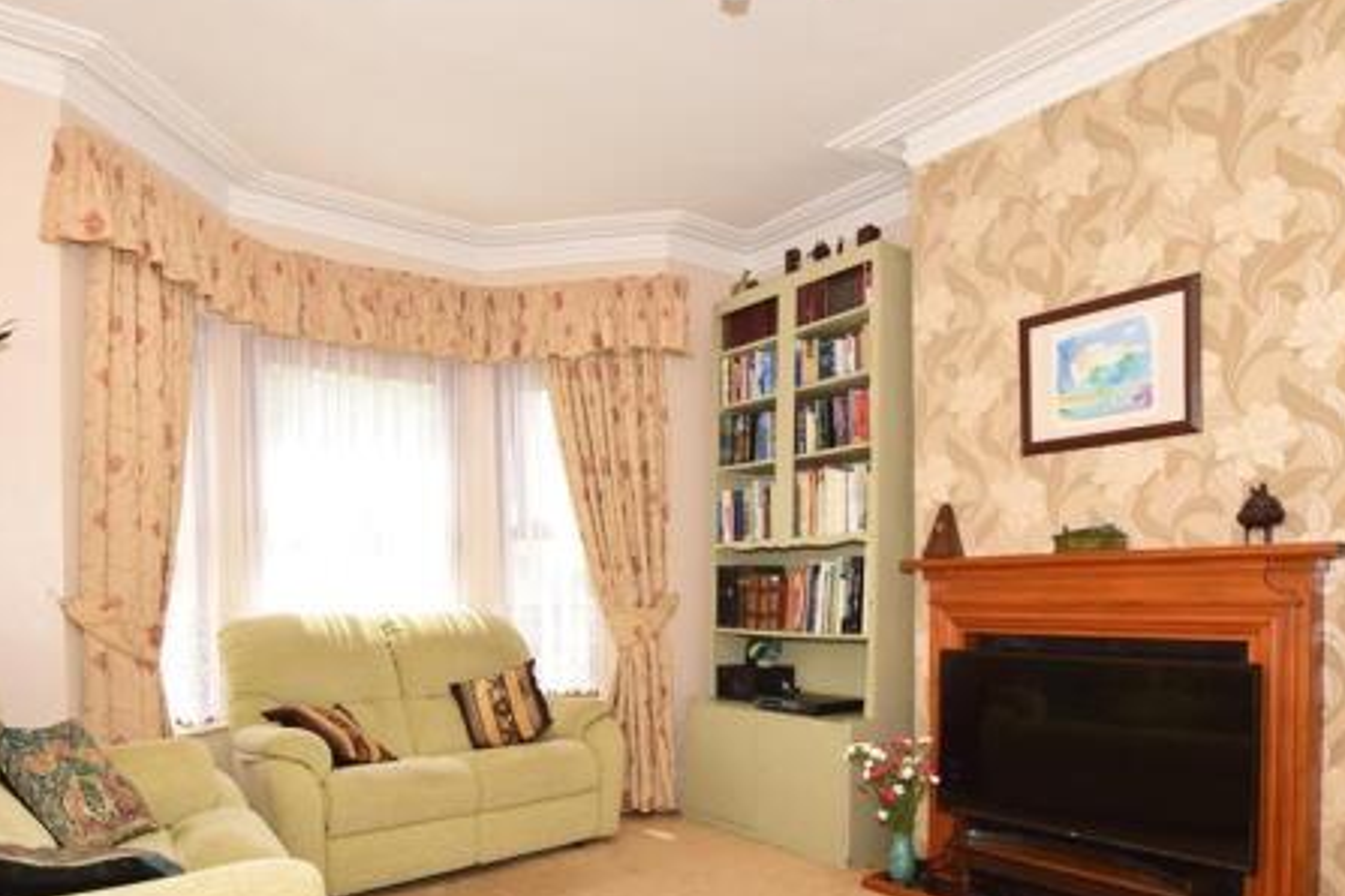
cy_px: 612
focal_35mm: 22
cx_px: 638
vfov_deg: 55.8
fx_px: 822
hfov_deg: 78.5
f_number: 10
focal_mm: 10
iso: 640
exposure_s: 1/200
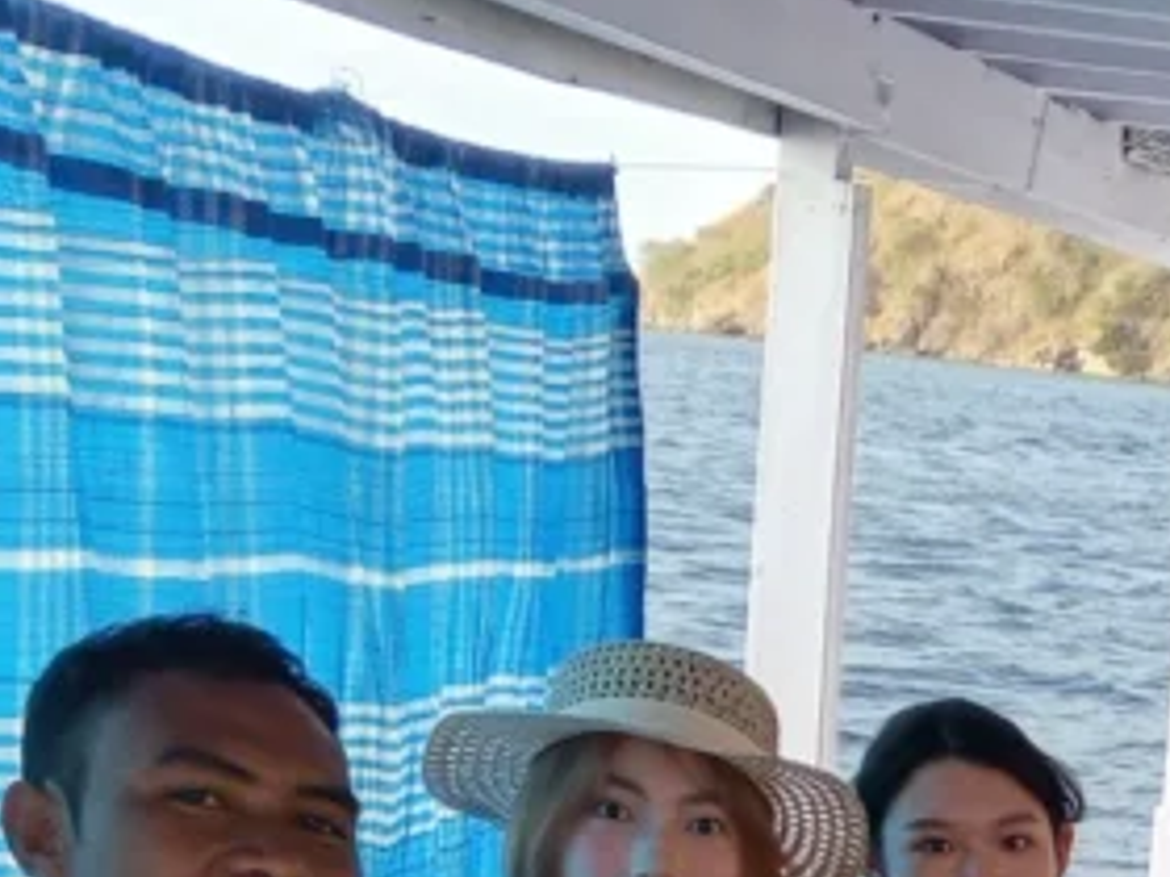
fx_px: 2839
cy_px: 1470
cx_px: 1734
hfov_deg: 20.2
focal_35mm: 84
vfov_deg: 15.6
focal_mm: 4.09
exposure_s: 1/120
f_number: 1.6
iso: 104
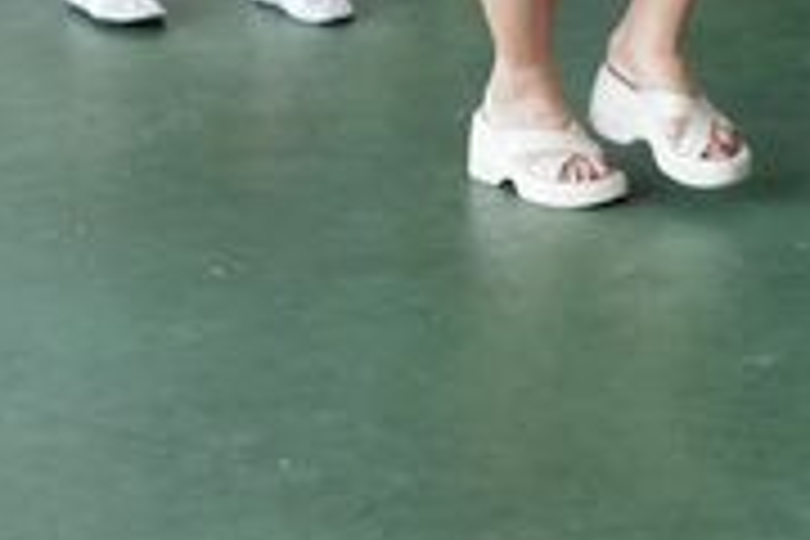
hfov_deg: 11.0
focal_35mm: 183
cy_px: -524
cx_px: 1012
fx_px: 4117
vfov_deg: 7.2
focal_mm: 22
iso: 1000
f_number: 5.6
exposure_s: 1/125
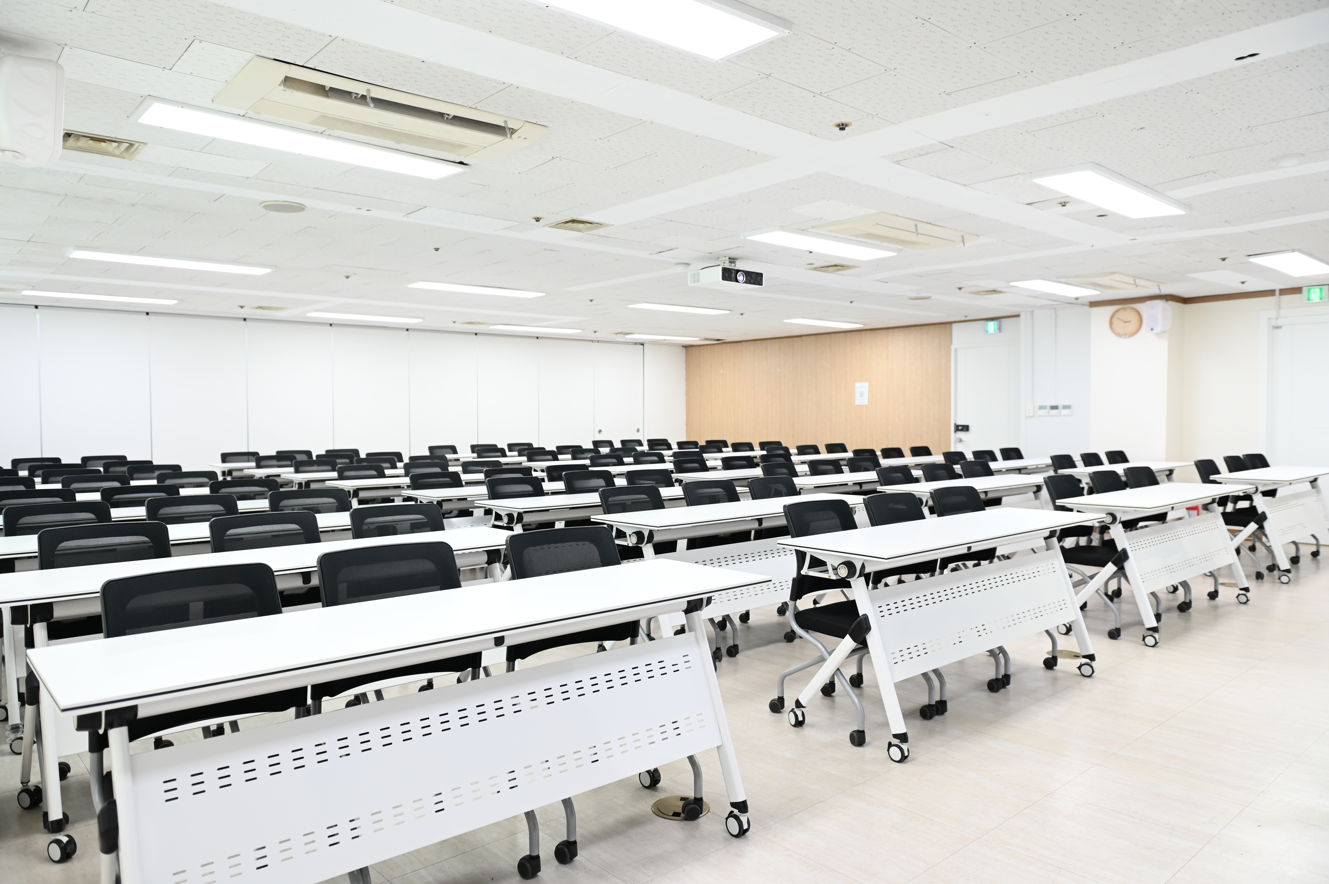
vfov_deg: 53.1
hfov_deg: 73.8
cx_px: 664
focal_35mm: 24
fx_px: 885
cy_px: 442
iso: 1250
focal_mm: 24
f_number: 4
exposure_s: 1/200
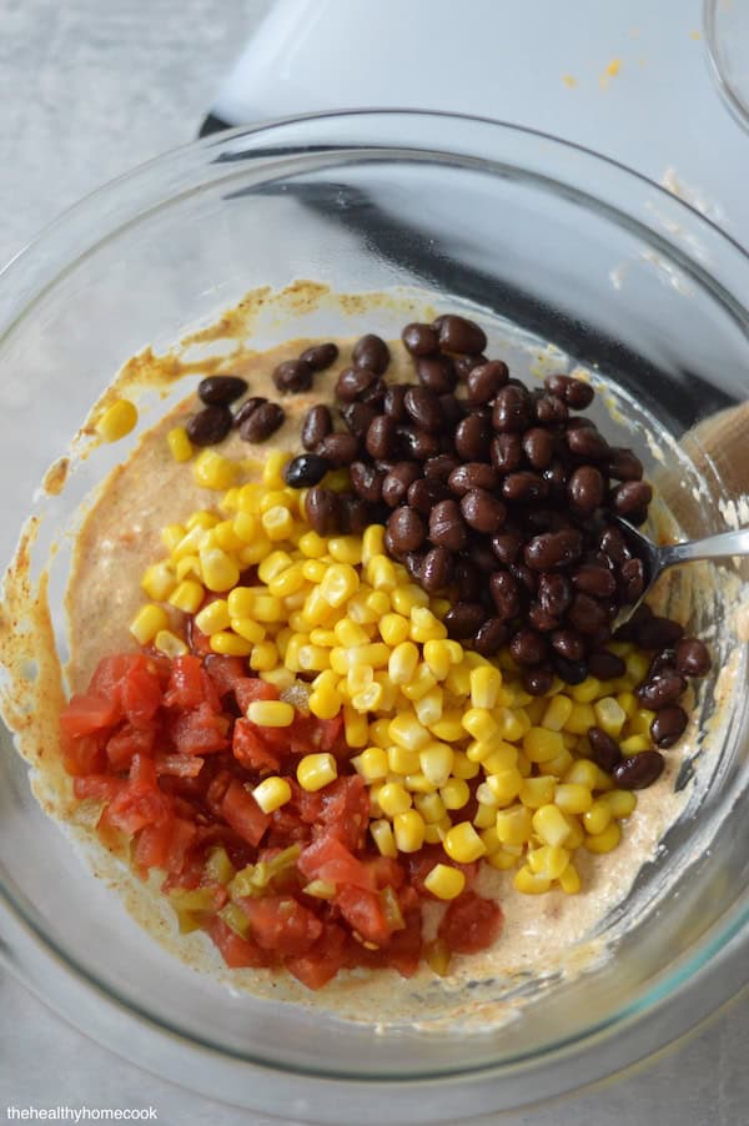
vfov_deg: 27.0
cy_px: 563
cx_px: 374
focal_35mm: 75
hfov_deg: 18.2
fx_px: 2344
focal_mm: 50
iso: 2200
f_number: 2
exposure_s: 1/500
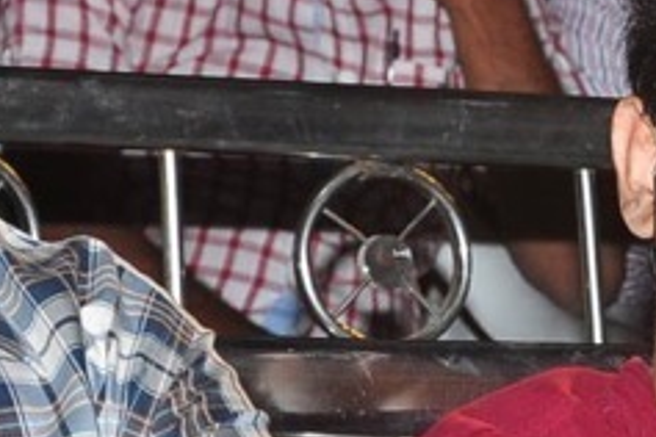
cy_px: 527
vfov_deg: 3.1
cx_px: 673
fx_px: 8017
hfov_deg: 4.7
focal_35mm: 440
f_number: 8
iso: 400
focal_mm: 58
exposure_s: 1/125
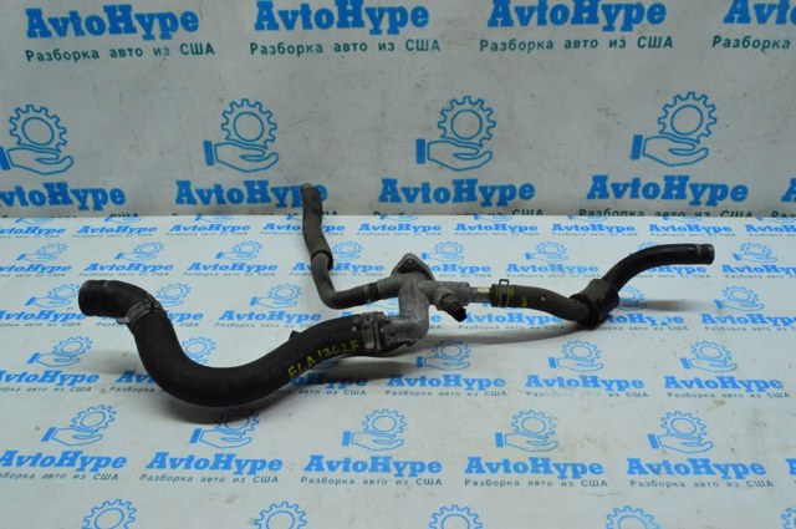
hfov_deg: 59.6
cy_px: 264
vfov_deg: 41.6
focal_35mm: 32
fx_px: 696
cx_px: 398
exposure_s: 1/30
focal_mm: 21
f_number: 25
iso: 3600
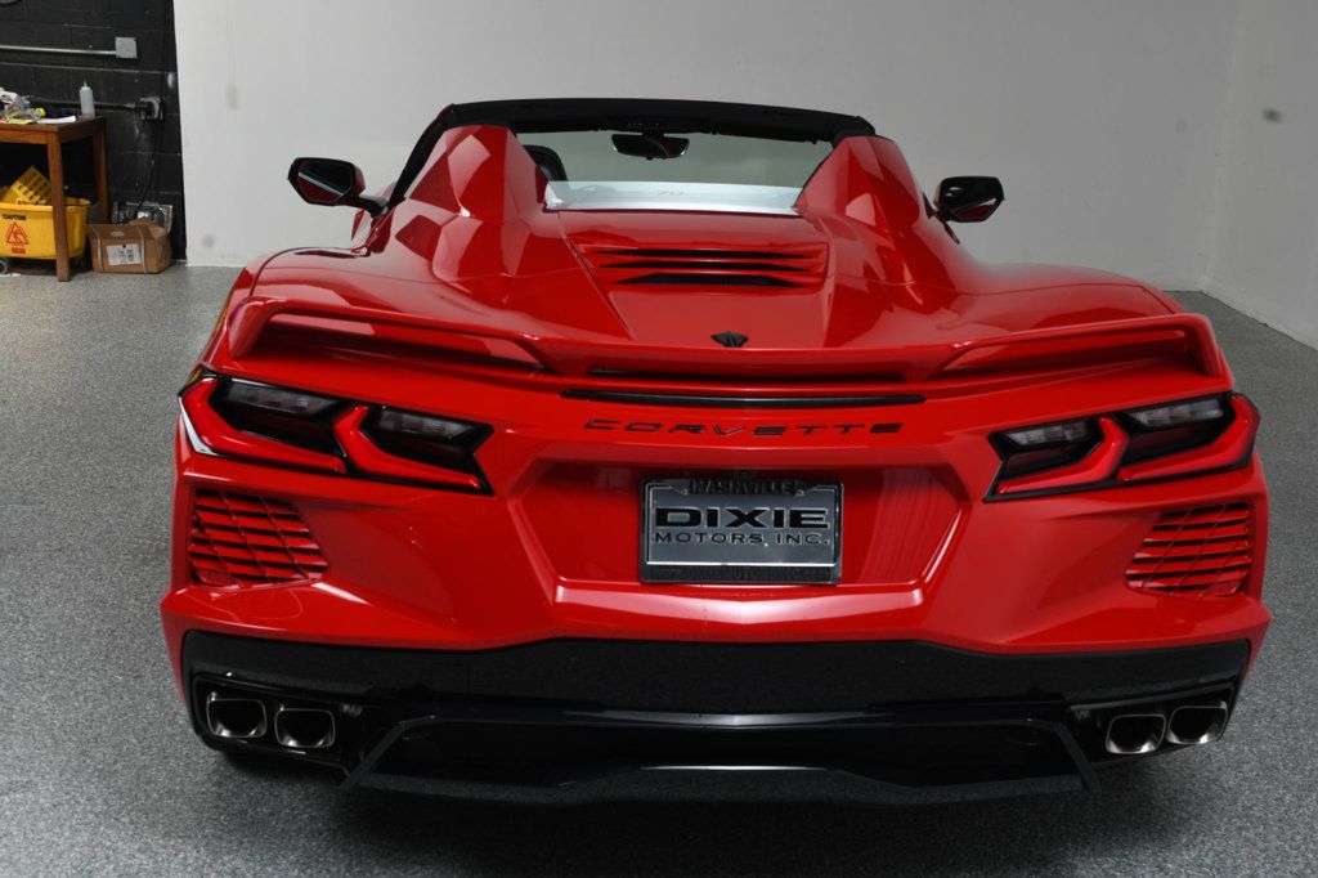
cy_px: 439
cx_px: 659
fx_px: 1757
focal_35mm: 48
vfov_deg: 28.1
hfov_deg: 41.1
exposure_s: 1/160
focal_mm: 32
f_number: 13
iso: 100
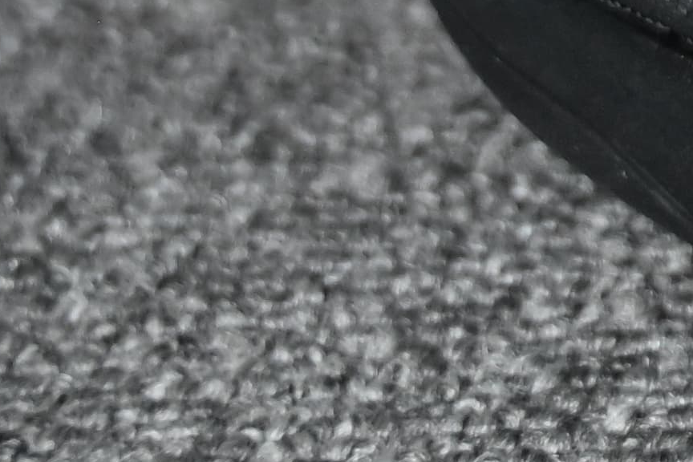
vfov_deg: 6.1
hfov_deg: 8.1
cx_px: 2234
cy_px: -825
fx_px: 4042
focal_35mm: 210
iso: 800
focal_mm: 30
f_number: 4
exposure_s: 1/125
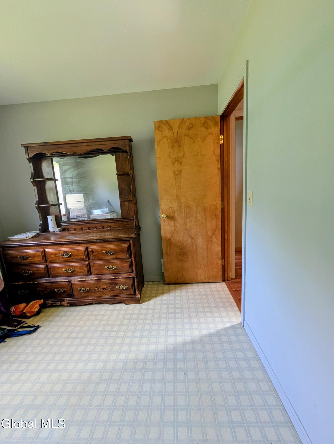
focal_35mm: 12
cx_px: 167
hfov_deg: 94.6
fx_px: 154
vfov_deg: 110.5
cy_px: 222
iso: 152
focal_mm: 2.02
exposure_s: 1/33.9
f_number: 1.7
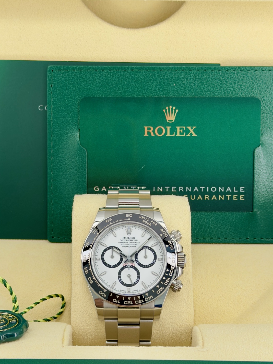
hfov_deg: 21.3
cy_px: 195
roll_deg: -0.9
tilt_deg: -25.0
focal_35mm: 69
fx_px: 725
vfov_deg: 28.2
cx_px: 127
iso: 64
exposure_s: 1/117
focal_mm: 6.76
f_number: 1.78
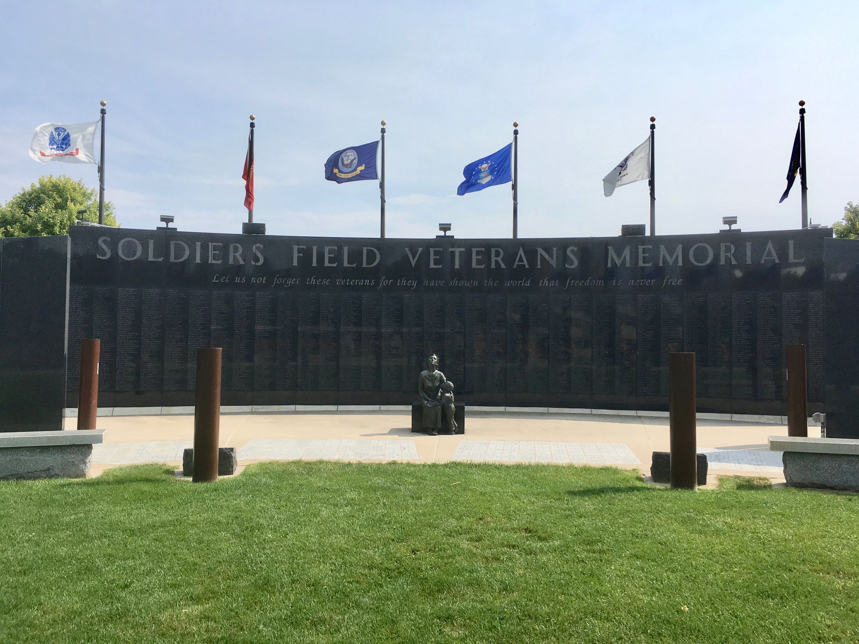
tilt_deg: +2.3
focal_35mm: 29
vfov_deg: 48.2
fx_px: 720
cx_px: 430
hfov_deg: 61.7
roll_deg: -1.2
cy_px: 322
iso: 25
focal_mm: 4.15
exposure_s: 1/2404
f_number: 2.2
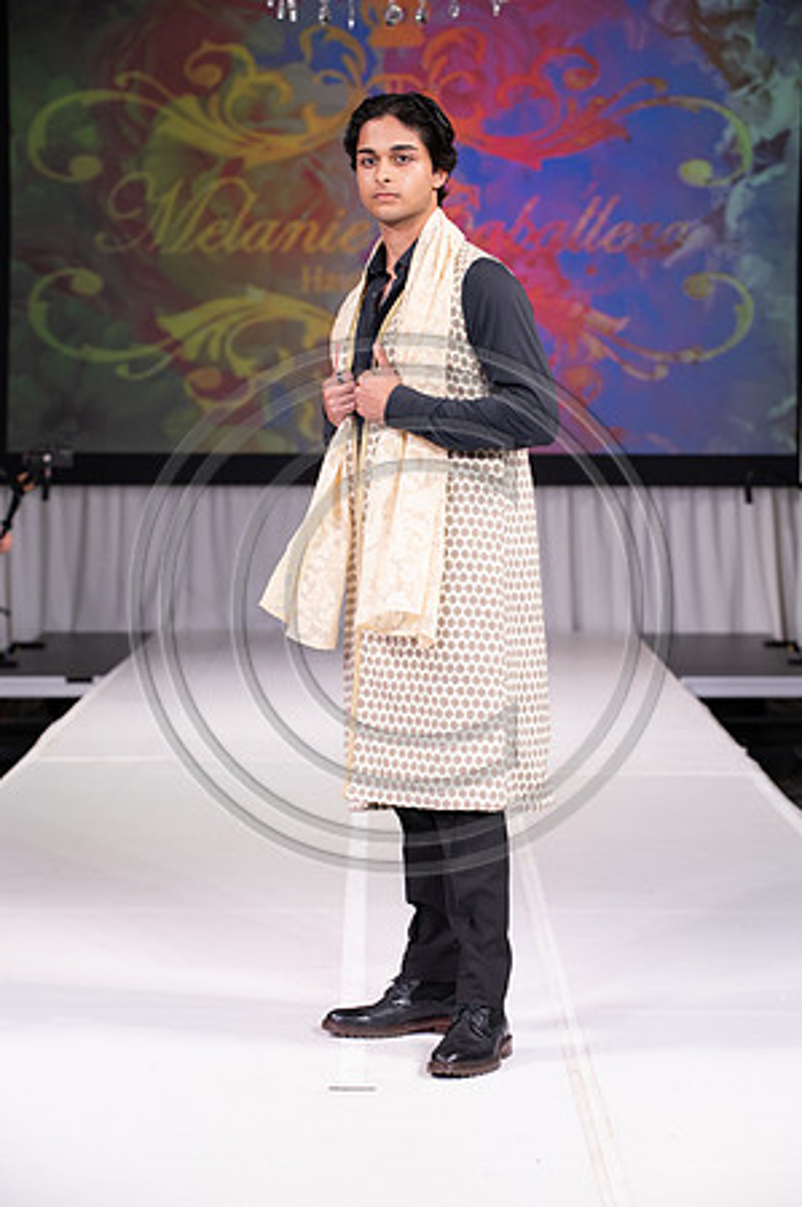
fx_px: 3081
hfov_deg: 14.8
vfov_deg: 22.2
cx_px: 401
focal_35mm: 92
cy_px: 604
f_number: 5.6
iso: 2000
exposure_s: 1/400
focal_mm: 92
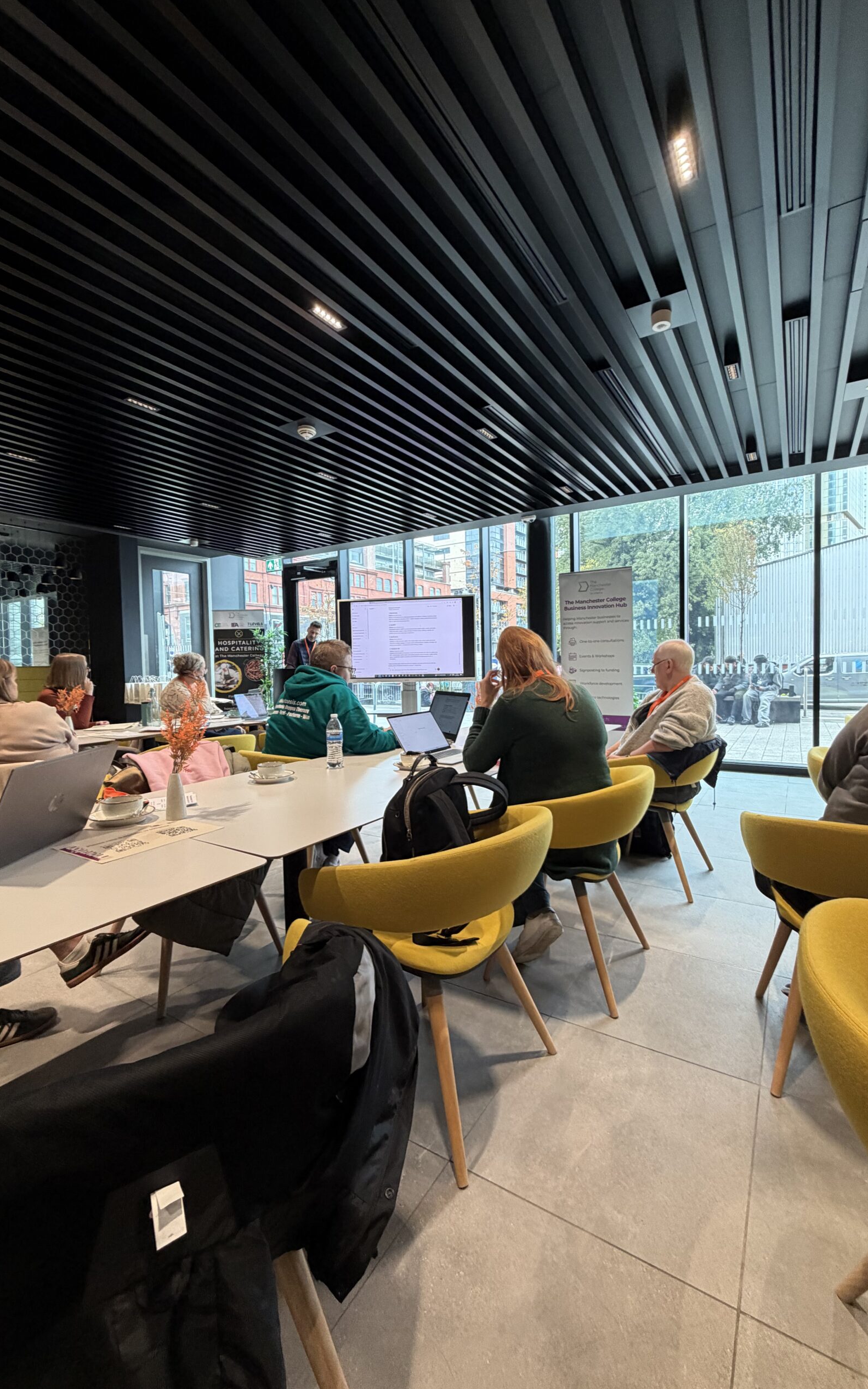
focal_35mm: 15
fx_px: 568
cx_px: 472
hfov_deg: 74.6
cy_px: 691
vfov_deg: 101.5
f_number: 2.2
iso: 200
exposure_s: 1/60
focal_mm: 2.22
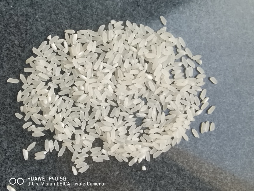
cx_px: 127
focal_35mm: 26
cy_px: 96
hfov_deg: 67.3
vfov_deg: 53.1
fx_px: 191
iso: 160
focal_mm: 2.26
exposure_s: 1/50
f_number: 2.2
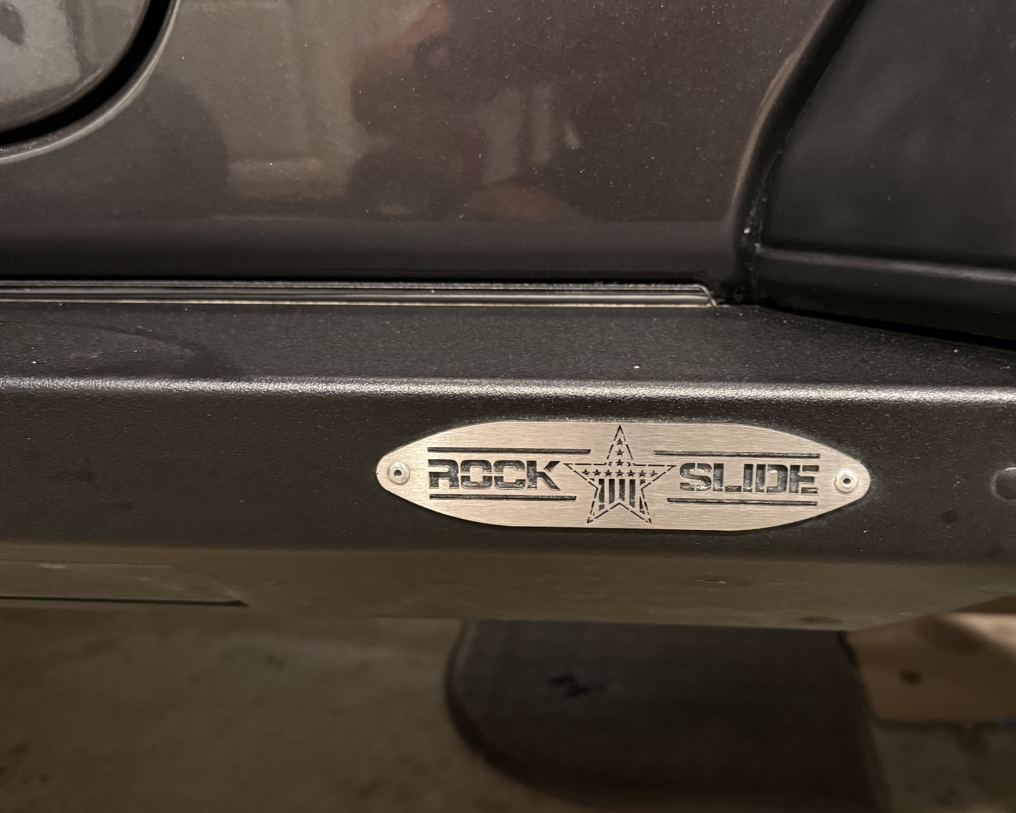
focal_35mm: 33
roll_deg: +0.3
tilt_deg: -17.9
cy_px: 372
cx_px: 586
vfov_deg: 44.5
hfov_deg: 54.0
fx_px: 992
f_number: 1.78
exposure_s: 1/30
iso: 1250
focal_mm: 6.76
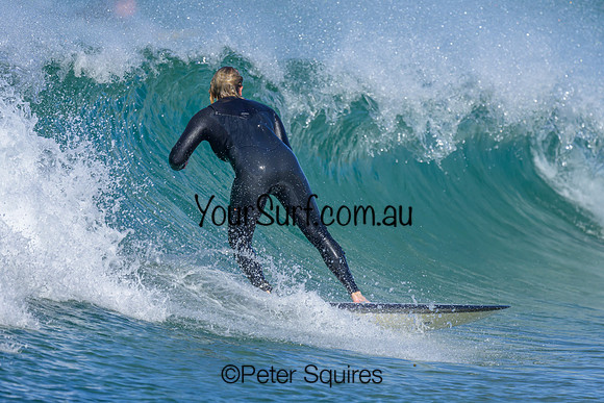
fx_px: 18340
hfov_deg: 1.9
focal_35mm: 1093
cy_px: 190
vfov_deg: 1.3
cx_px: 271
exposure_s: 1/2000
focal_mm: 800
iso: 320
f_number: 6.3
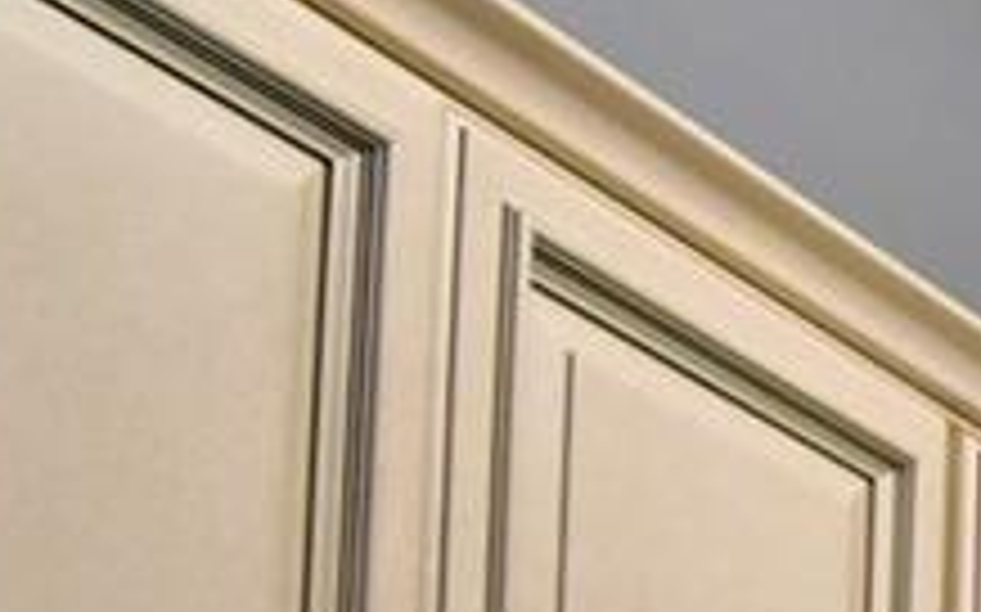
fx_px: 2993
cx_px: 2961
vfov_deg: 9.8
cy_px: 1638
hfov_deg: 11.2
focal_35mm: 112
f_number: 4.5
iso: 400
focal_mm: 10
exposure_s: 1/100
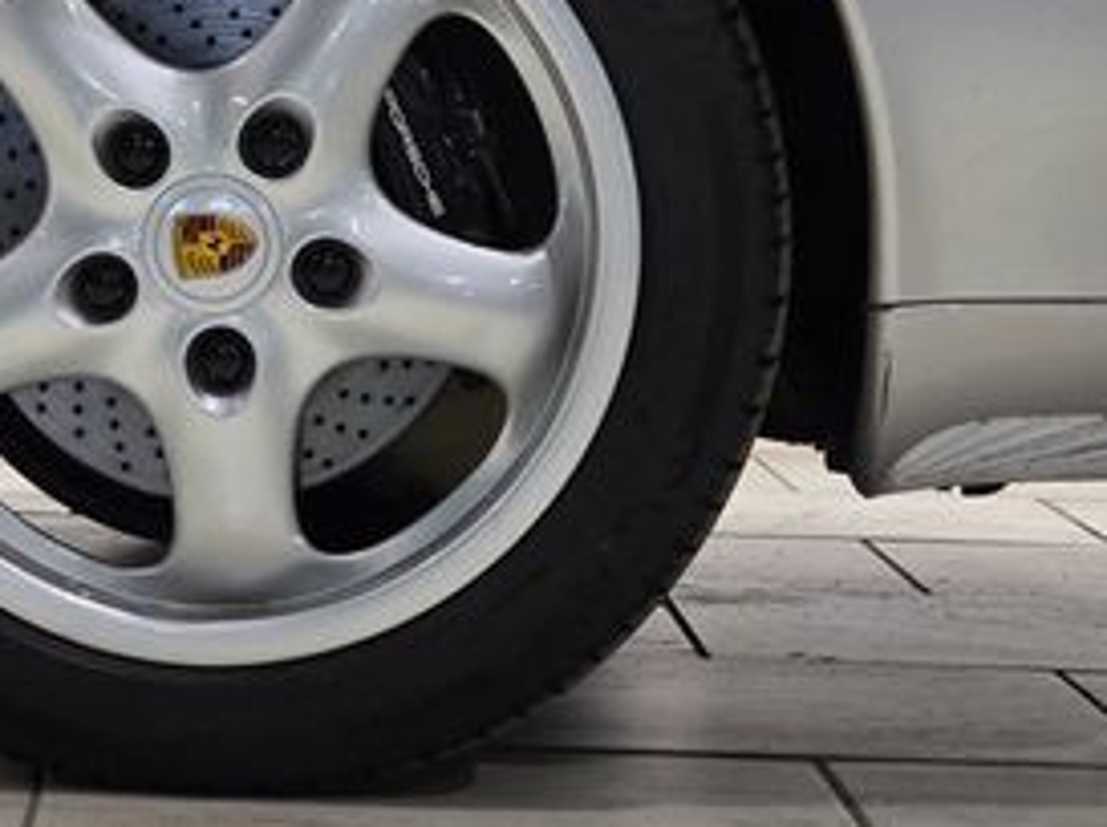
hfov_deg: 12.2
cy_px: 4
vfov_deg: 9.1
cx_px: 414
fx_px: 5174
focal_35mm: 162
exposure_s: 1/120
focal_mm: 7.9
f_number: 2.4
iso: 160
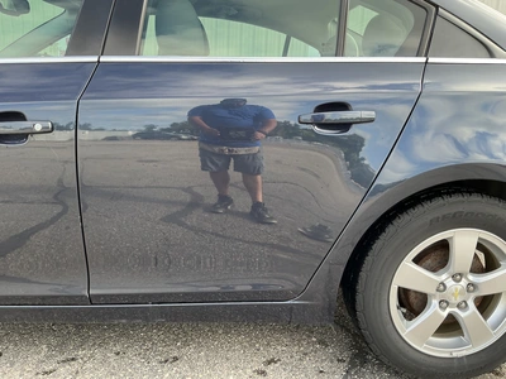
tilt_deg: -11.3
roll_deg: -3.9
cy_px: 190
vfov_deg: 49.7
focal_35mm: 28
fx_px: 409
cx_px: 253
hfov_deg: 63.4
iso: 25
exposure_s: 1/144
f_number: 1.8
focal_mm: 3
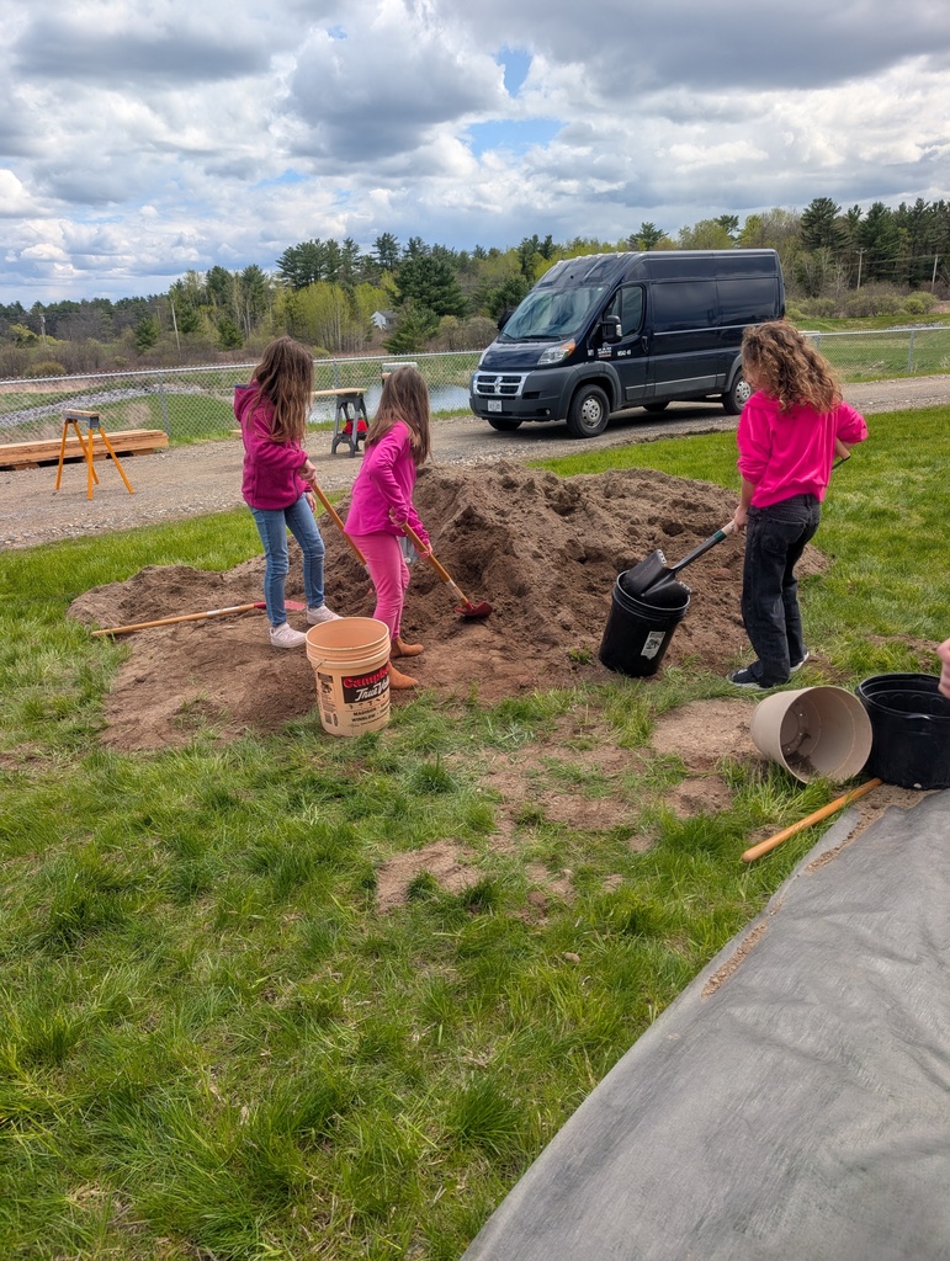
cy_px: 630
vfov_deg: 71.5
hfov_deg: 56.9
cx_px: 475
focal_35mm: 24
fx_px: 876
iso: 22
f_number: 1.68
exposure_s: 1/929
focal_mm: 6.9
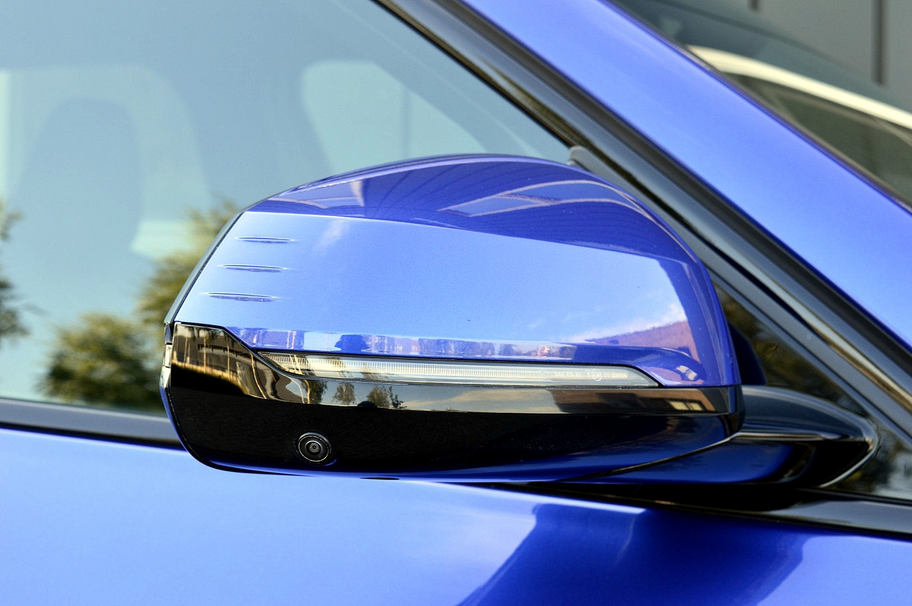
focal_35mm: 69
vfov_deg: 19.7
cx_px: 456
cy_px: 303
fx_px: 1747
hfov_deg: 29.3
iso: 400
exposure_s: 1/60
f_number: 8
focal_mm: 46
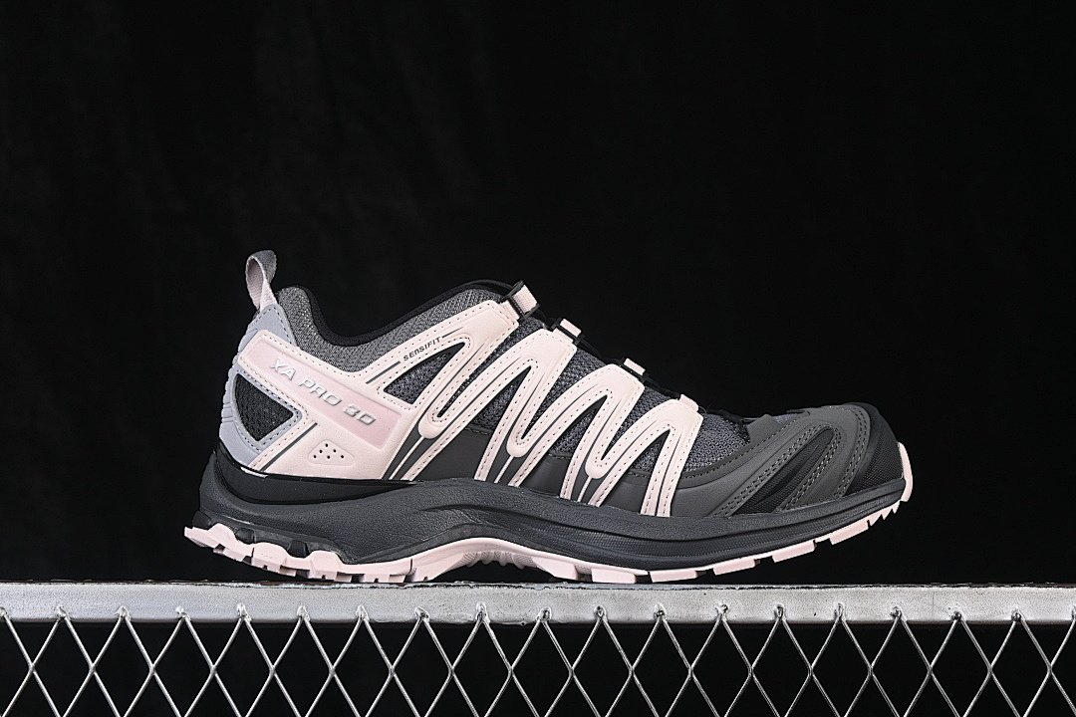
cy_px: 358
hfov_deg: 27.0
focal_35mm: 75
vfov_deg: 18.2
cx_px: 538
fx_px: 2241
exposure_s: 1/60
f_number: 7.1
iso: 160
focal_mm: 50
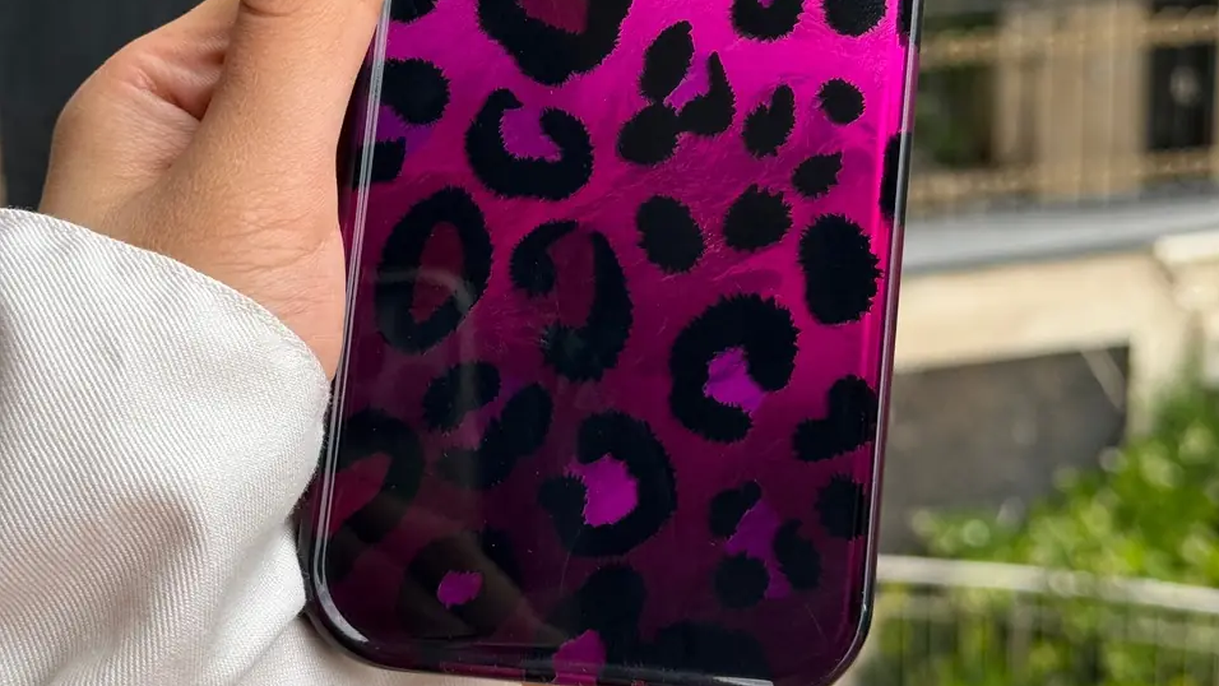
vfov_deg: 17.1
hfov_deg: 30.1
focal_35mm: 70
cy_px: 106
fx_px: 2263
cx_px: 611
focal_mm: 6.76
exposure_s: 1/1222
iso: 80
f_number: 1.78
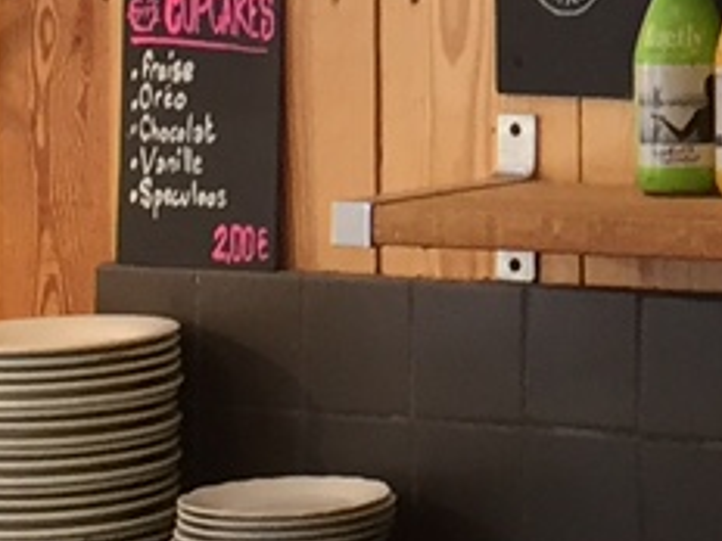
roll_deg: +0.3
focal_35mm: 204
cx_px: 1071
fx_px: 4255
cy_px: -370
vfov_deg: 7.1
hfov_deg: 9.4
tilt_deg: +1.5
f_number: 2.2
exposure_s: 1/33
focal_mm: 4.15
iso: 32
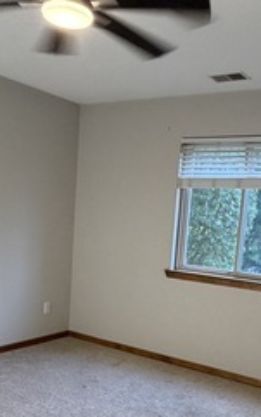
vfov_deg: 47.0
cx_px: 153
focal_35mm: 41
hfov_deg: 31.2
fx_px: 466
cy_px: 294
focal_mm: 2.22
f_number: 2.2
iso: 250
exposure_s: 1/65
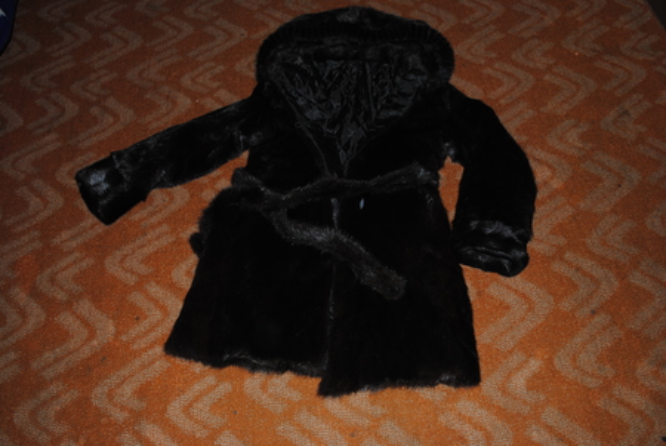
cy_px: 223
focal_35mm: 33
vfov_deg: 40.1
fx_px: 611
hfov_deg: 57.2
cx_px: 333
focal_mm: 22
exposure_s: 1/60
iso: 200
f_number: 4
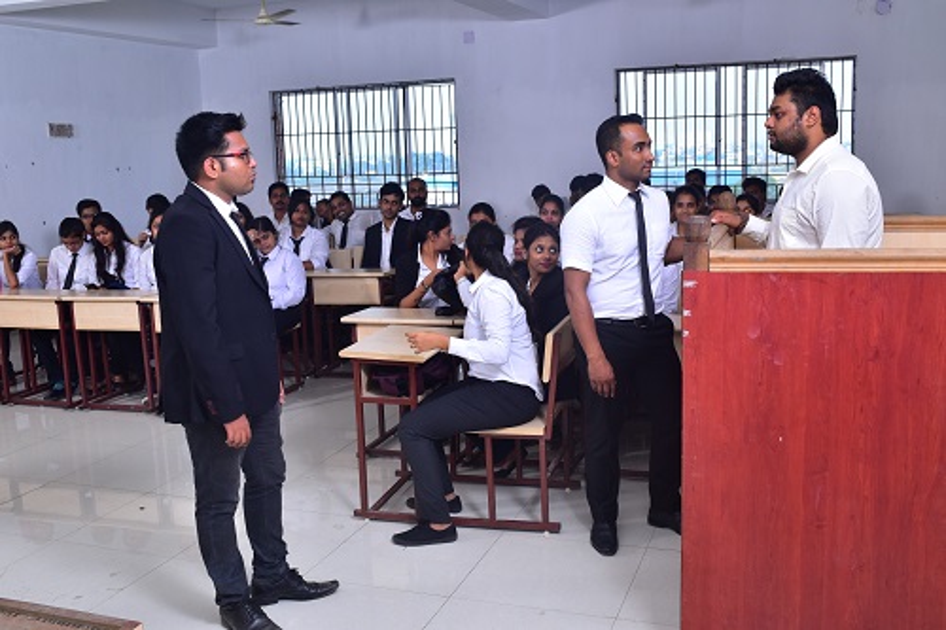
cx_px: 473
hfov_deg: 54.5
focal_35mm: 35
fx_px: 919
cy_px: 315
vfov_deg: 37.8
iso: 400
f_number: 11
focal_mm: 35
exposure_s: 1/125
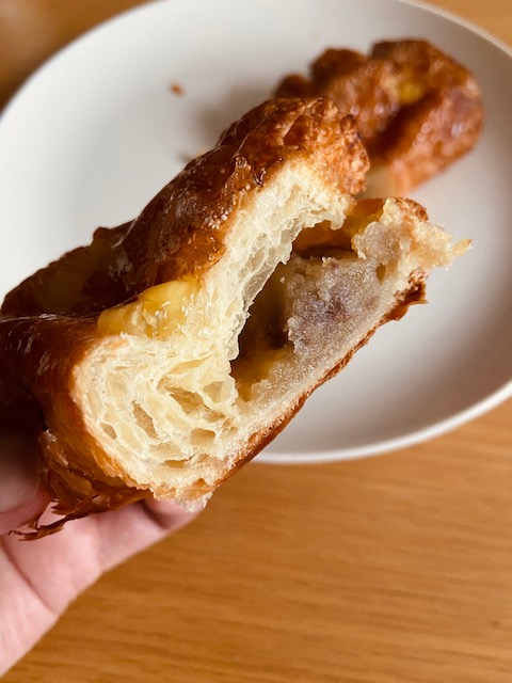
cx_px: 256
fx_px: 513
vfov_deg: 67.3
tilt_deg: -62.0
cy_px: 342
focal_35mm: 26
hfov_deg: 53.1
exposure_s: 1/55
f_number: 1.8
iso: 320
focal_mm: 4.25
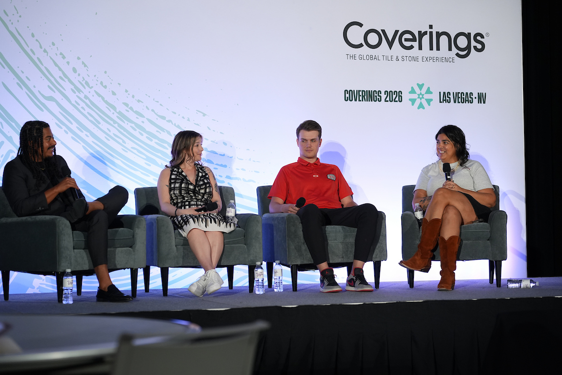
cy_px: 188
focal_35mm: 83
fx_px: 1296
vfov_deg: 16.5
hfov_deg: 24.5
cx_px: 281
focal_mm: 83
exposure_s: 1/200
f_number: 2.8
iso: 1600
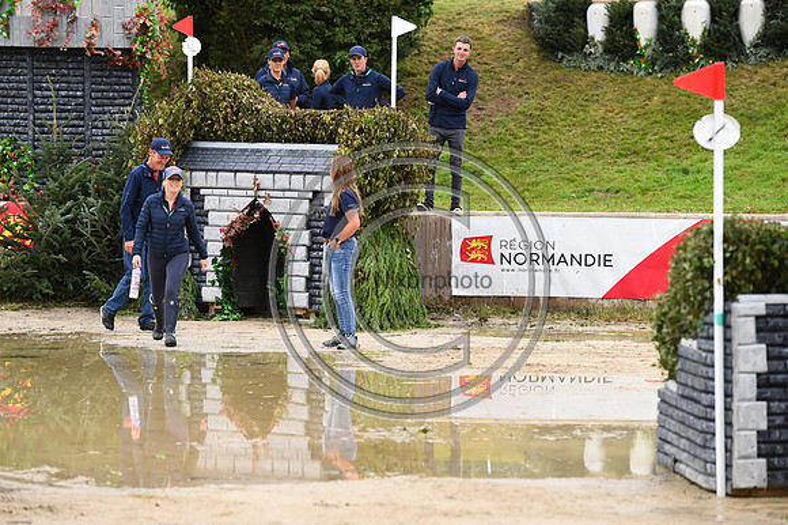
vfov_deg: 7.8
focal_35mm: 175
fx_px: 3828
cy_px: 262
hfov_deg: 11.8
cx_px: 394
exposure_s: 1/800
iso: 560
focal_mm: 175
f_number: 5
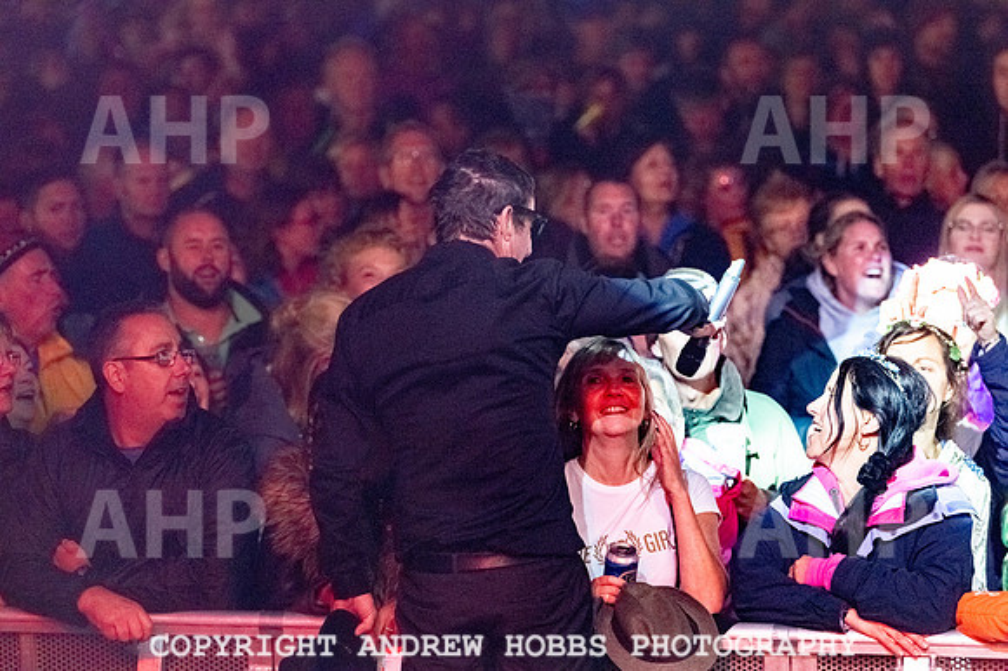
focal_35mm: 140
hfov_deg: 14.7
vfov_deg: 9.8
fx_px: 3918
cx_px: 504
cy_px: 336
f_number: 3.5
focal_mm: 140
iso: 6400
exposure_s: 1/500
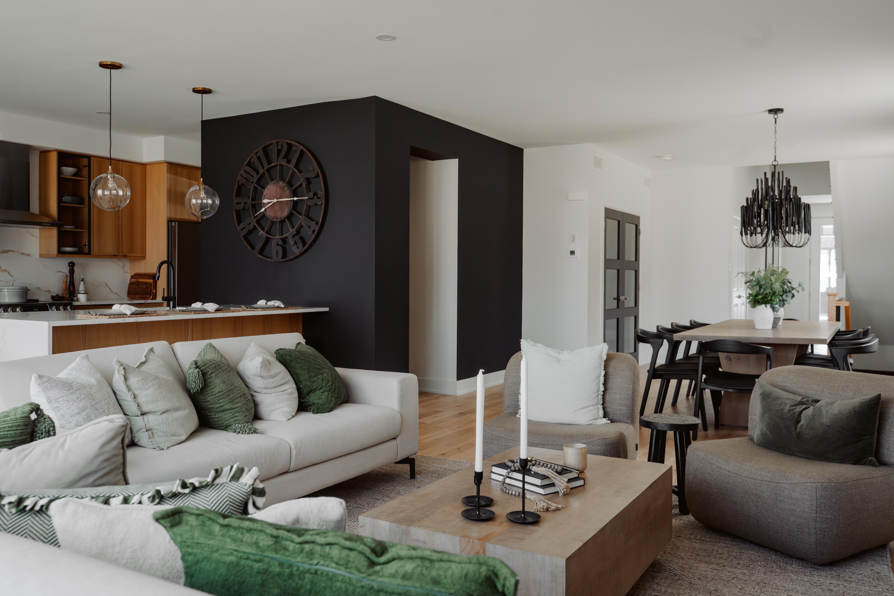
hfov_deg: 65.5
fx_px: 695
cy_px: 298
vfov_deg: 46.4
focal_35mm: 28
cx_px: 447
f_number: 5.6
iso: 1600
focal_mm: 28
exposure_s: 1/250
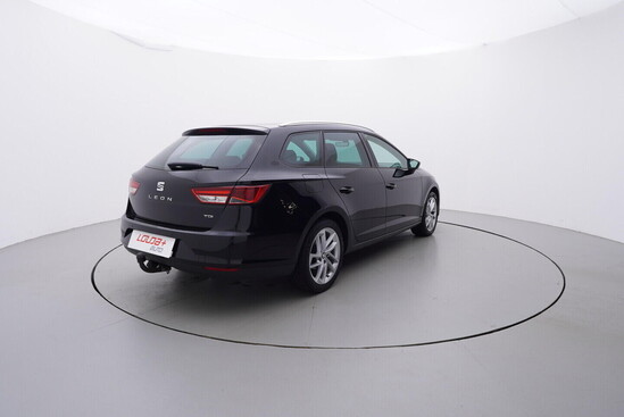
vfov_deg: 56.2
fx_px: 390
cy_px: 208
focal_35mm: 22
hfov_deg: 77.3
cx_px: 312
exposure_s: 1/80
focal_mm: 15
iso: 200
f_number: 5
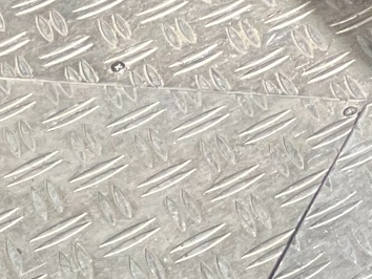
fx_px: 1774
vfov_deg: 8.6
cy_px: -228
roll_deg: +2.6
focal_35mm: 165
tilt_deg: -36.0
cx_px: 907
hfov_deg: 10.3
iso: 16
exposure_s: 1/151
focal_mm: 3
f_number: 1.8
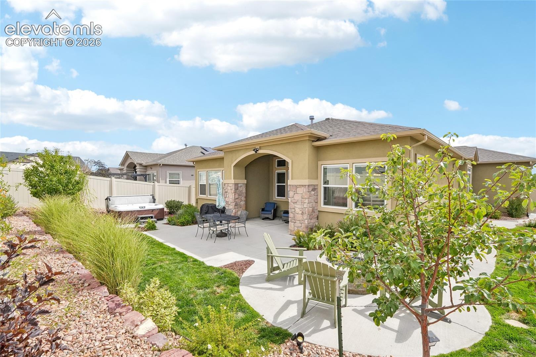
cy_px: 178
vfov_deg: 77.3
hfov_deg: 100.4
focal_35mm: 15
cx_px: 268
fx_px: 223
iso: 800
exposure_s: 1/800
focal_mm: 10
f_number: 8
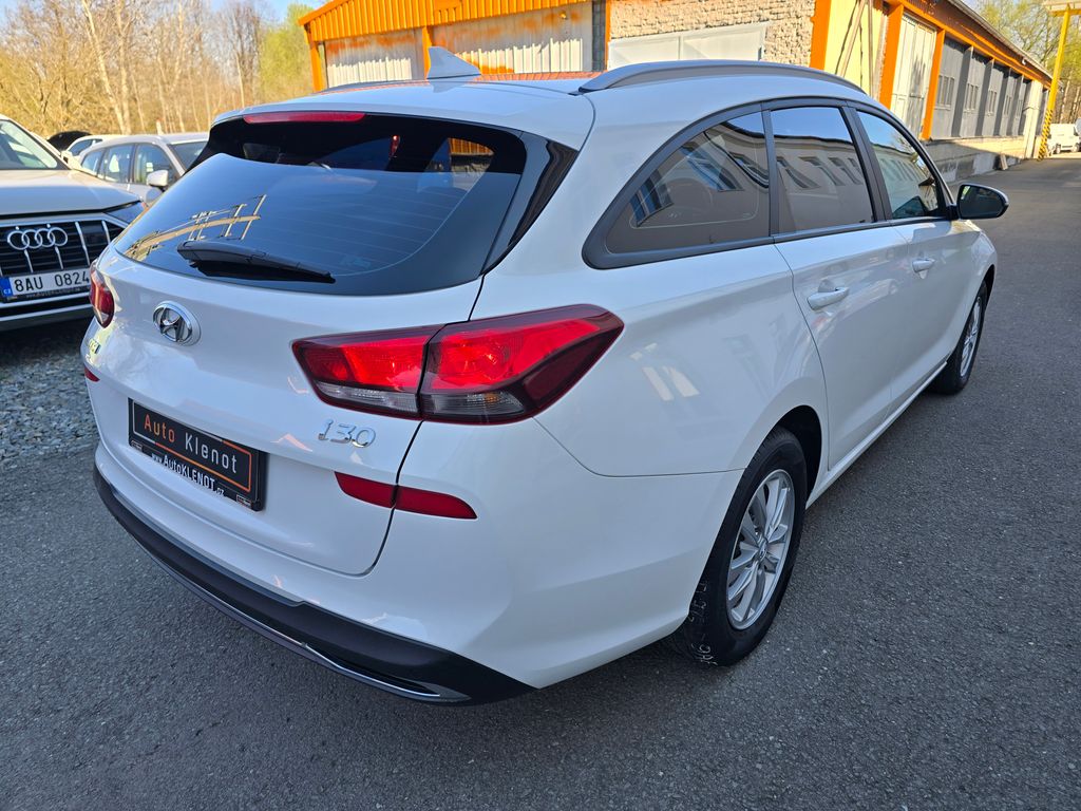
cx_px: 540
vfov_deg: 58.9
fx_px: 718
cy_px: 406
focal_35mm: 23
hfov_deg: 73.9
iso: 12
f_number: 1.7
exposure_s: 1/280
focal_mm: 6.3
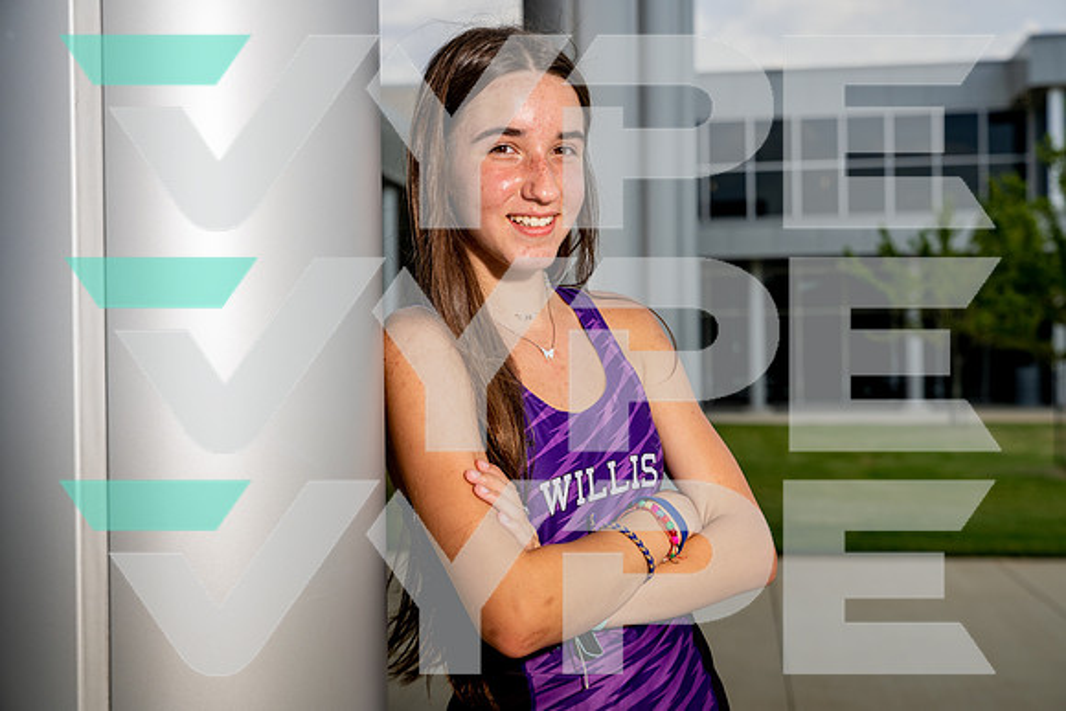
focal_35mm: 54
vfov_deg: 25.1
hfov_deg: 36.9
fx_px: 1599
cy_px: 356
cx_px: 533
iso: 125
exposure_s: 1/2000
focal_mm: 54
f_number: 4.5
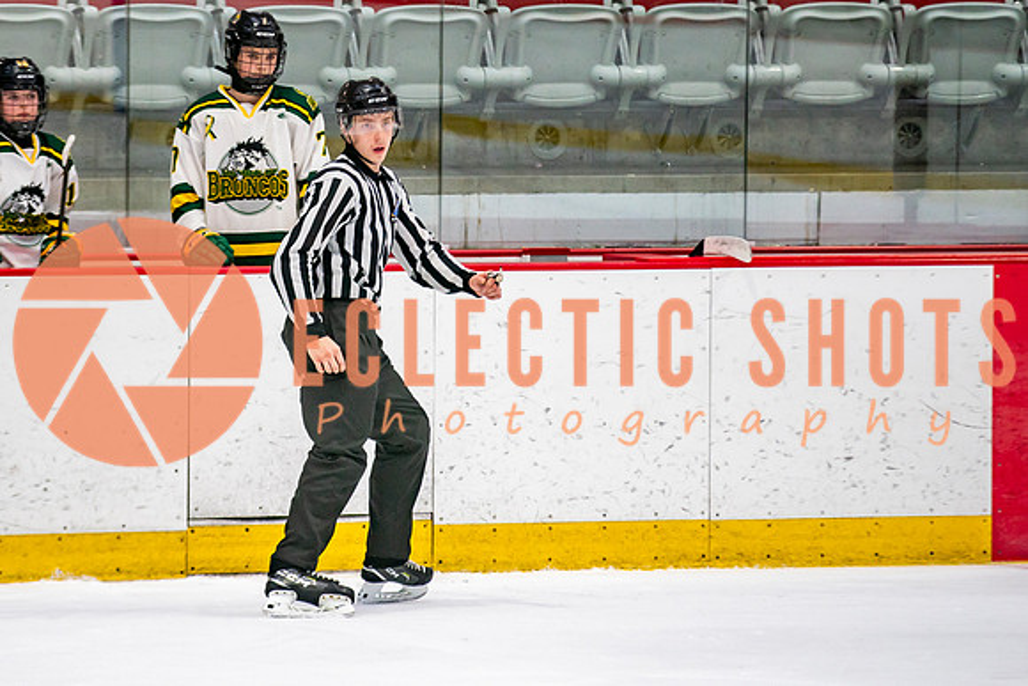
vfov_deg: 4.1
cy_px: 315
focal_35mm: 337
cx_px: 388
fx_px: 9634
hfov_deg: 6.1
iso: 1000
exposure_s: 1/640
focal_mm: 200
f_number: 2.8
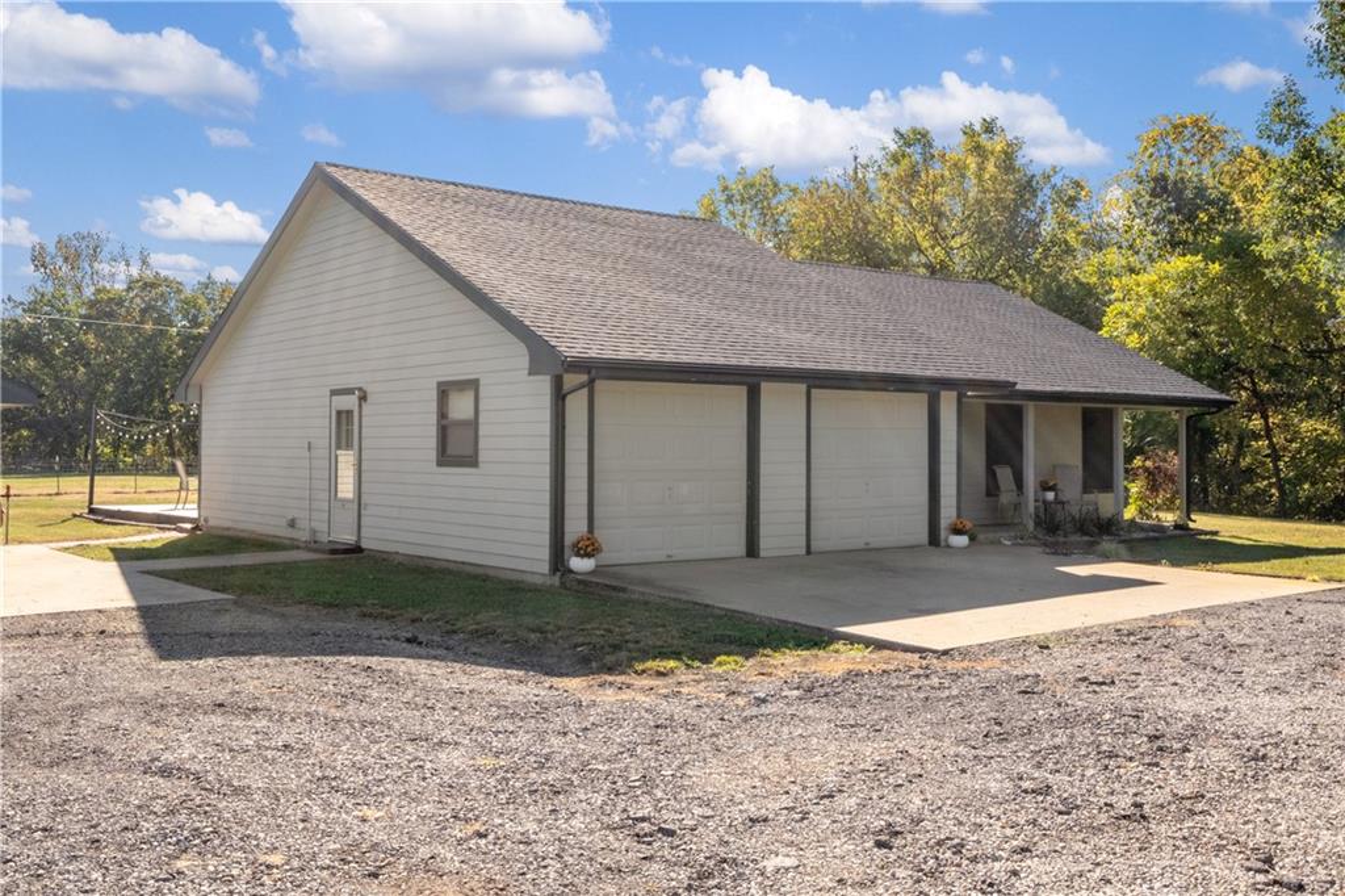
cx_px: 672
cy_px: 448
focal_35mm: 36
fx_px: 1344
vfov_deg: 36.8
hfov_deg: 53.1
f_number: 16
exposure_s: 1/125
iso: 400
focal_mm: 18
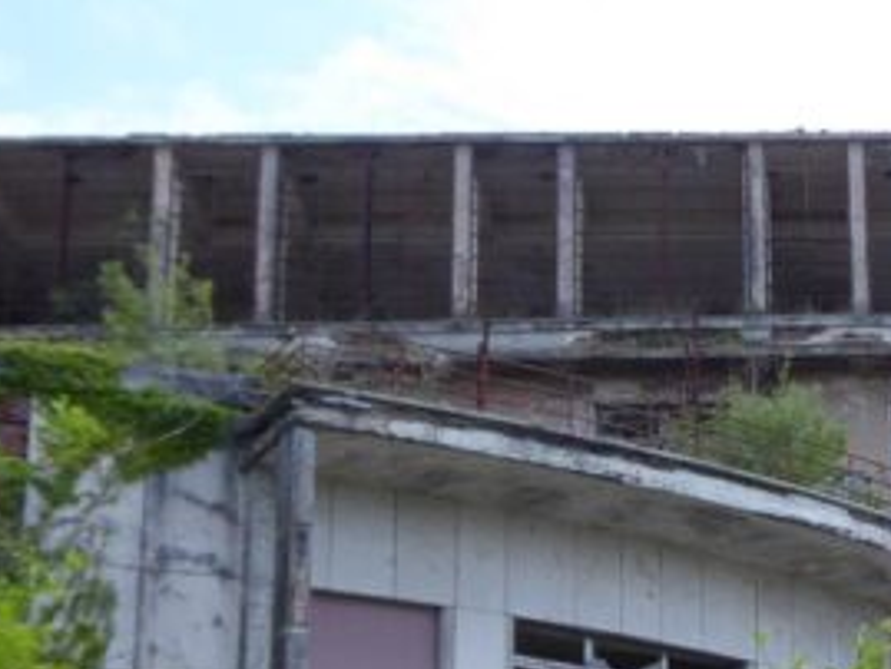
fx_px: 2524
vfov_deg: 15.0
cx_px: 1060
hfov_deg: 19.0
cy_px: 566
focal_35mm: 98
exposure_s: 1/1300
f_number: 3.6
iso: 200
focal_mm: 5.8
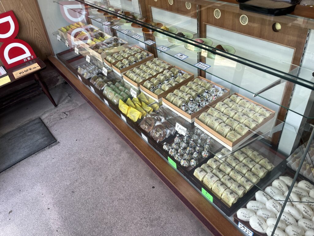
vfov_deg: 53.1
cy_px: 118
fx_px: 236
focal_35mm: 26
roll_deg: +10.1
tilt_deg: -40.3
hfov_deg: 67.3
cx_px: 157
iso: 50
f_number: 1.6
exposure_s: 1/120
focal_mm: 5.1
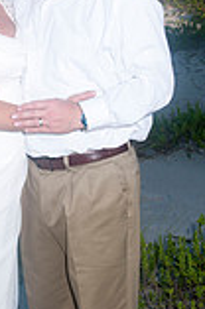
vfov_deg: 17.6
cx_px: 33
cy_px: 102
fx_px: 995
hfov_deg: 11.7
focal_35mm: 116
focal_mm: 27
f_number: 8
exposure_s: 1/250
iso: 100
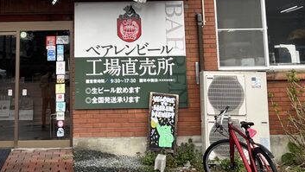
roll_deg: +0.9
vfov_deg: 19.0
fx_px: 494
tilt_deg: +9.9
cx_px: 113
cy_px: -16
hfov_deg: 34.2
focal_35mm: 61
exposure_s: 1/506
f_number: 1.6
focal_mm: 5.1
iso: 50
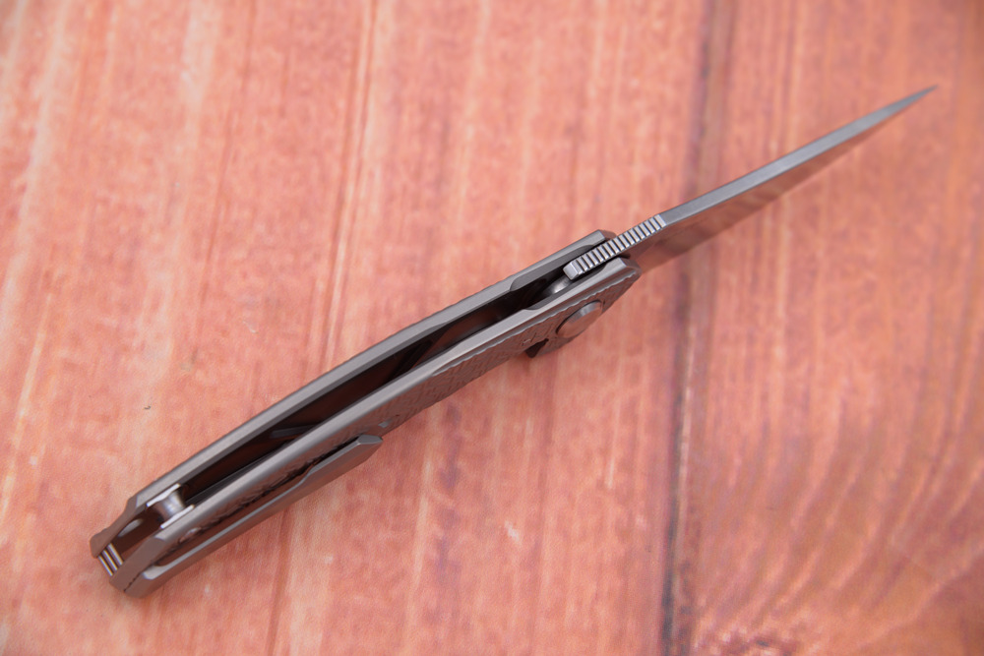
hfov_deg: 20.8
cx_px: 492
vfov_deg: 14.0
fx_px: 2679
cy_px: 328
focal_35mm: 98
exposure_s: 1/80
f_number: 7.1
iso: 200
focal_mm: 98
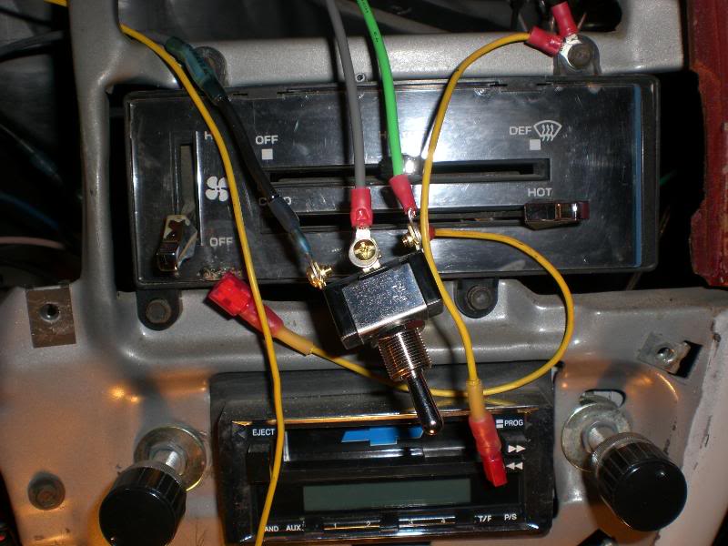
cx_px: 364
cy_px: 273
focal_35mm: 38
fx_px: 799
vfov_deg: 37.7
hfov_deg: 49.0
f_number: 4.4
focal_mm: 6.3
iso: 50
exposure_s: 1/60
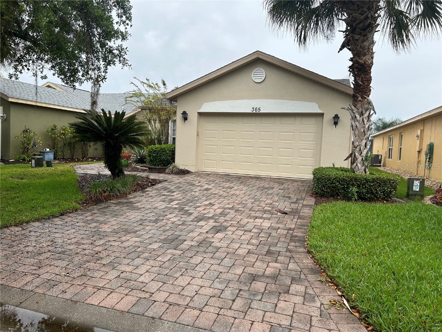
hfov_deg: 67.3
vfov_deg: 53.1
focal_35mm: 26
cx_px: 221
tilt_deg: -3.7
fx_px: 332
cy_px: 166
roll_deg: -2.2
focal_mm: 5.7
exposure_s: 1/982
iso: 50
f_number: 1.5
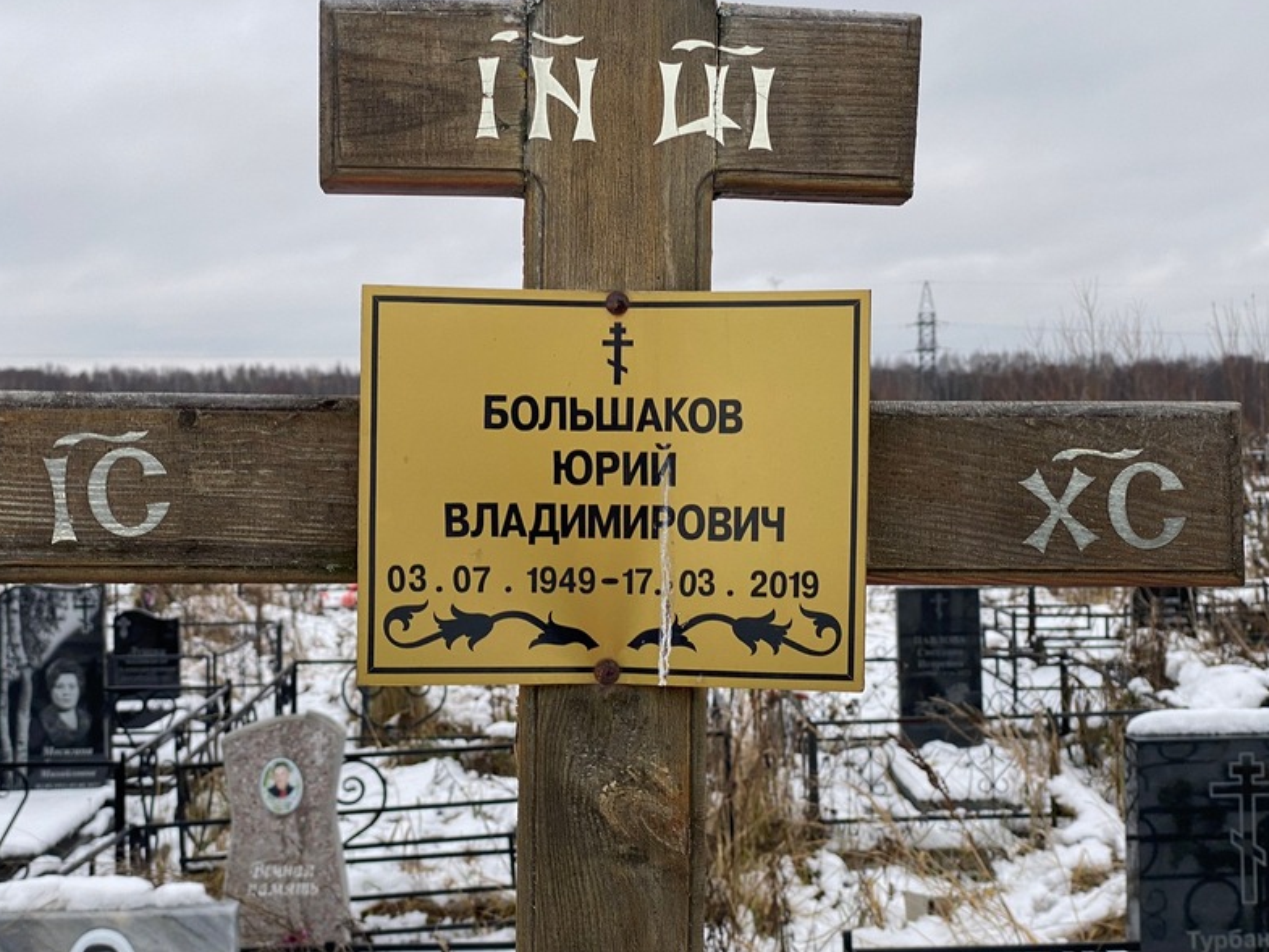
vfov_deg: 27.5
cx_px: 639
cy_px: 470
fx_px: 1943
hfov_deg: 36.2
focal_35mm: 53
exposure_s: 1/131
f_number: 2
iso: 20
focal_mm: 6
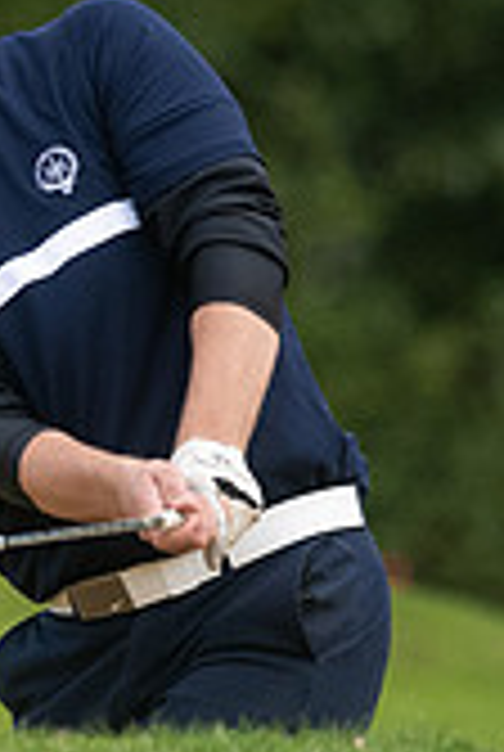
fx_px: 42535
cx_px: -253
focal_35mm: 2034
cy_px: 144
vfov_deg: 1.0
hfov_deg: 0.7
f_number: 4
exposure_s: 1/1250
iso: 640
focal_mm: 300
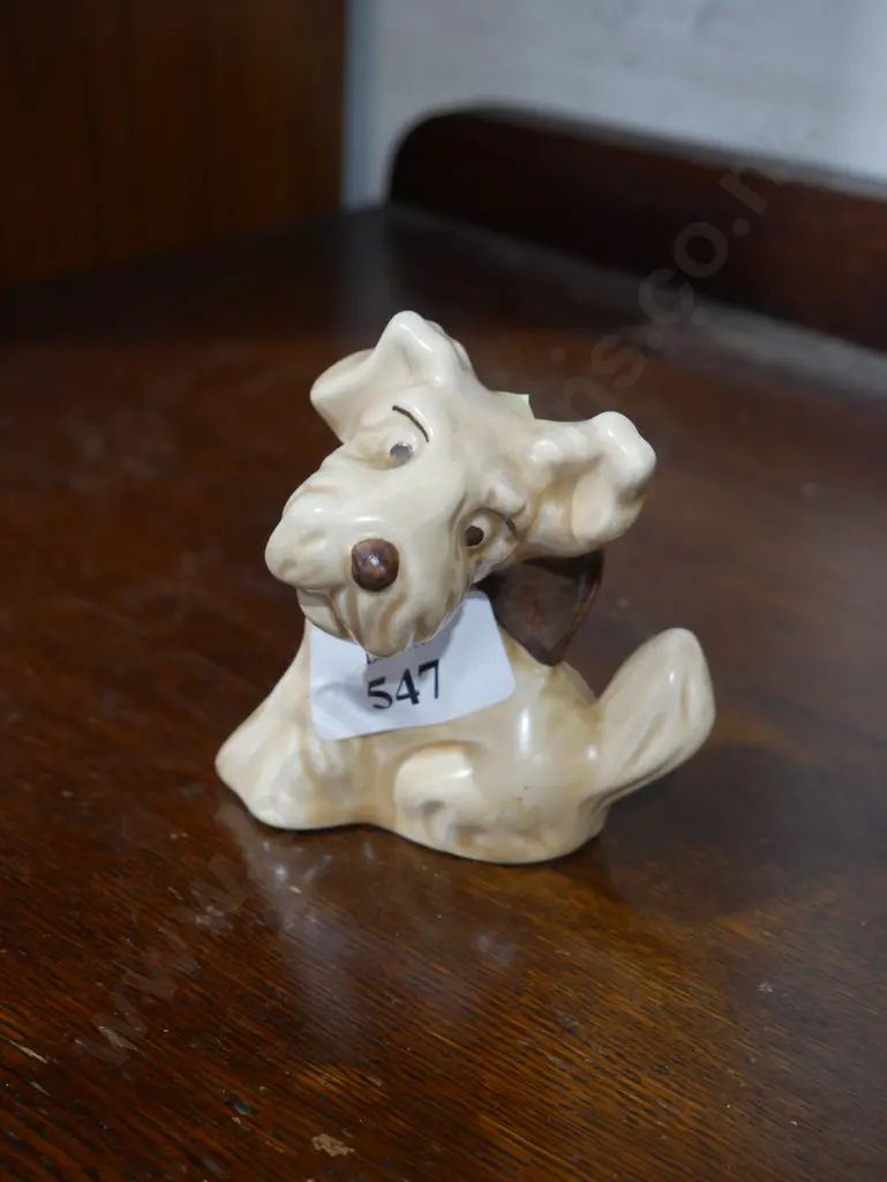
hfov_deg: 24.4
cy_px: 591
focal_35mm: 60
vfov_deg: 32.2
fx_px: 2048
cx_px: 444
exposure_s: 1/60
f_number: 5.4
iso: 800
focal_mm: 30
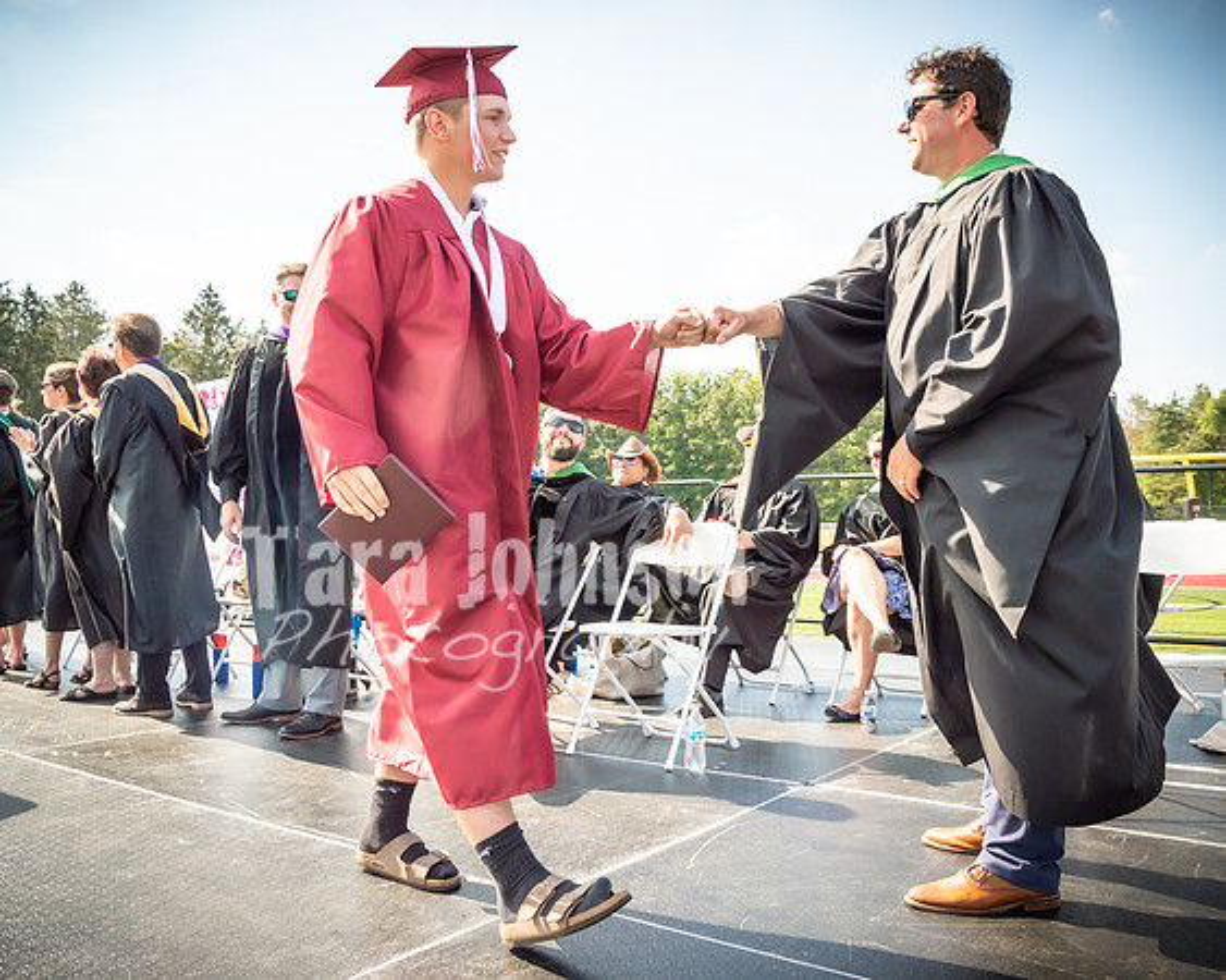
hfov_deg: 60.9
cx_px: 613
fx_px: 1043
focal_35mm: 29
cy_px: 490
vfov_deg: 50.3
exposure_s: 1/500
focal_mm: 17
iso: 200
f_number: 7.1
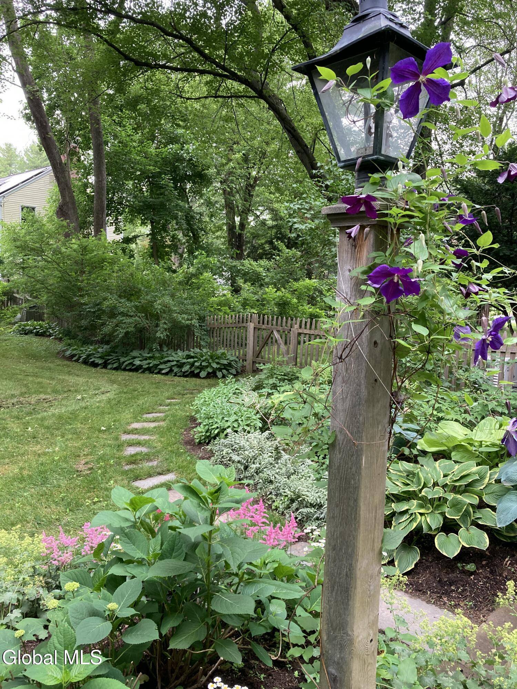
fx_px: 558
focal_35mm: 28
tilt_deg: -6.3
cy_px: 344
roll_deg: -2.5
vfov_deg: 63.4
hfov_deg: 49.7
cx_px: 258
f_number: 1.8
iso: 80
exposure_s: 1/68
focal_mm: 3.99
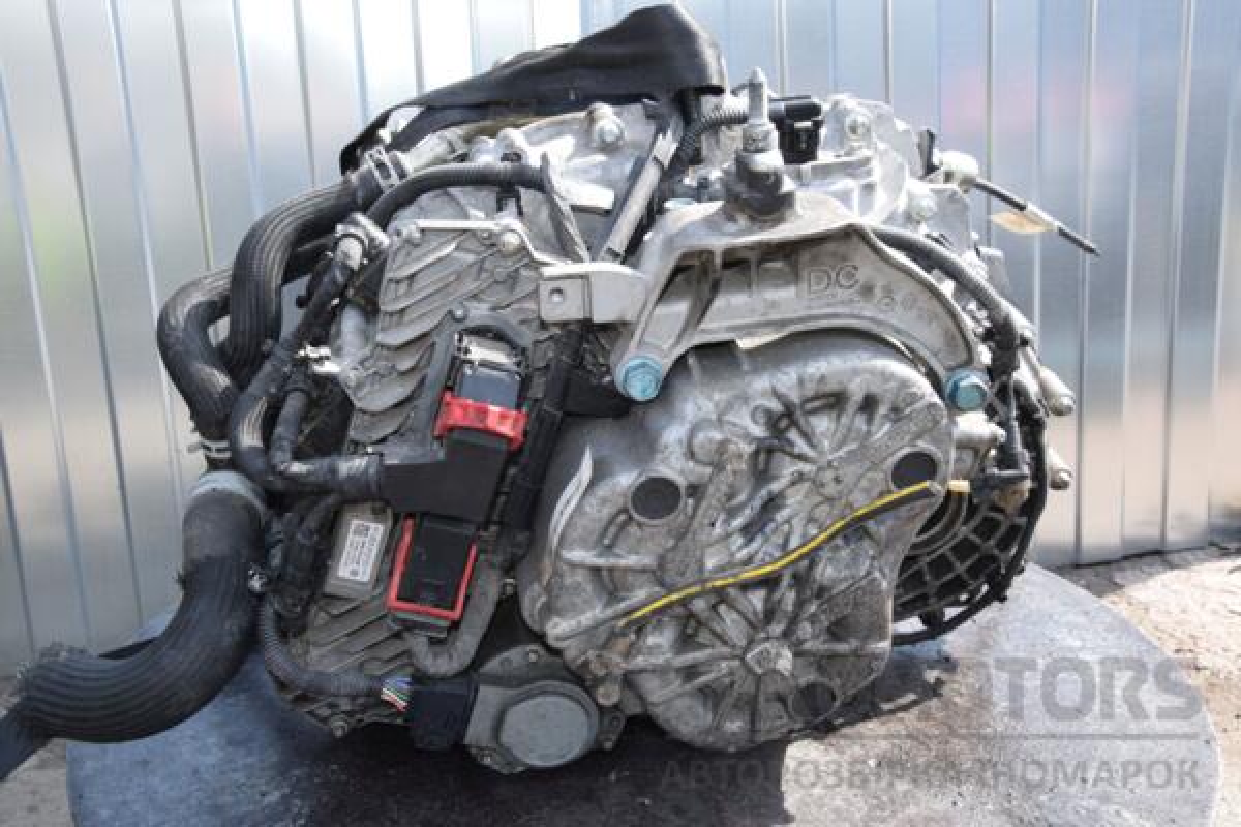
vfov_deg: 31.9
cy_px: 414
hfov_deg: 46.4
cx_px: 620
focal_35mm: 42
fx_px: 1448
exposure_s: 1/200
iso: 800
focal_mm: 28
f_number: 10
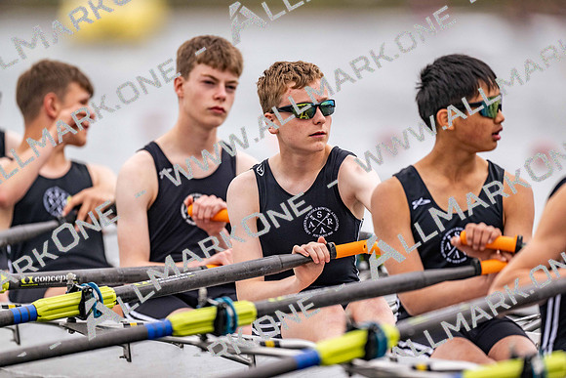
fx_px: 9435
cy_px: 189
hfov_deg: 3.4
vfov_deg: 2.3
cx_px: 283
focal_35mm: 600
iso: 900
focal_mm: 600
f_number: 4
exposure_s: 1/2500
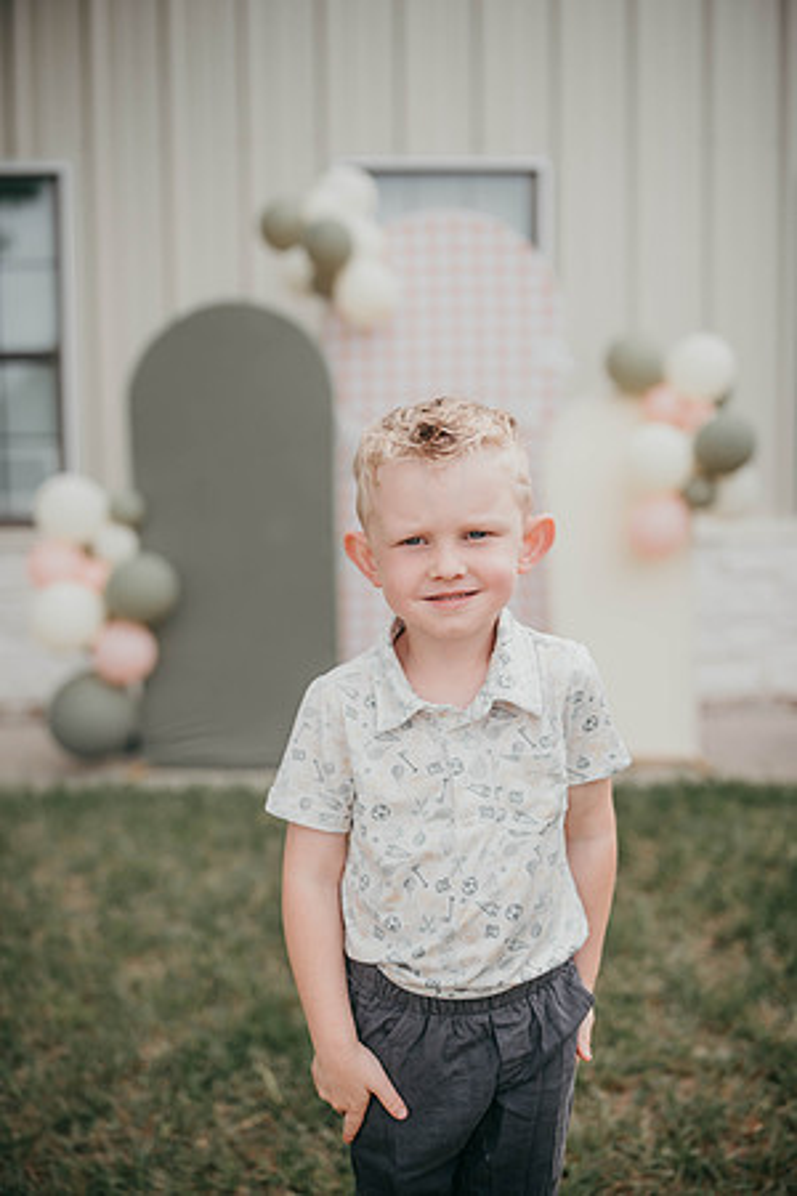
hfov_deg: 37.9
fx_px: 1162
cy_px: 598
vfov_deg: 54.4
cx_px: 398
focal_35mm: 35
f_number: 1.8
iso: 50
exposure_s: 1/2000
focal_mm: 35
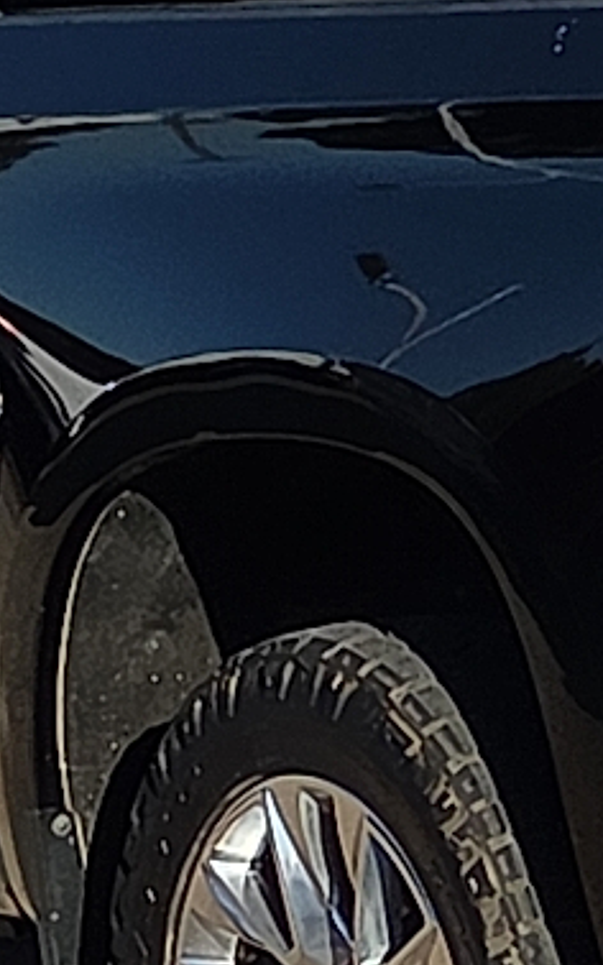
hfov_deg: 5.3
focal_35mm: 247
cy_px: 117
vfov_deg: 8.5
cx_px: 593
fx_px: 6500
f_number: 1.8
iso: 75
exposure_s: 1/10000
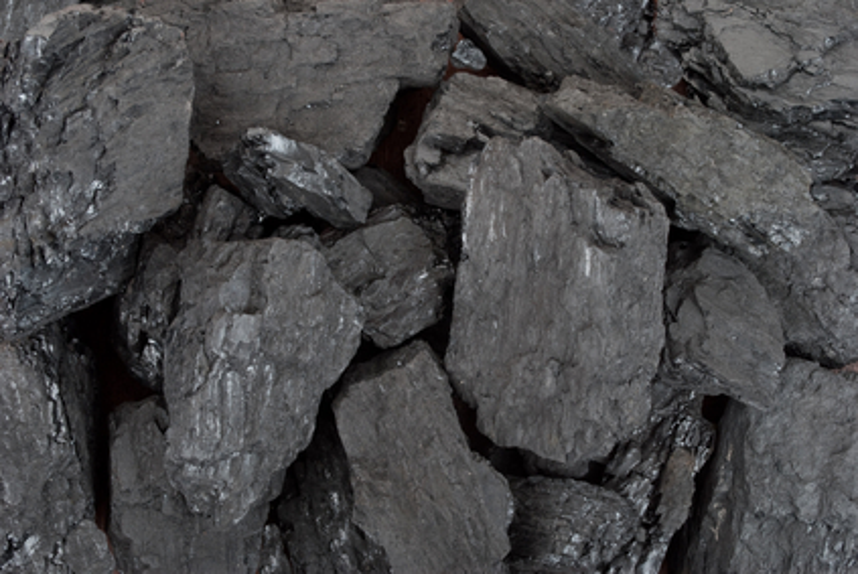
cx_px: 429
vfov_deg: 21.6
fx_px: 1503
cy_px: 287
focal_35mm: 63
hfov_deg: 31.9
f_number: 14
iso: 100
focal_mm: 42
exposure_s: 1/200
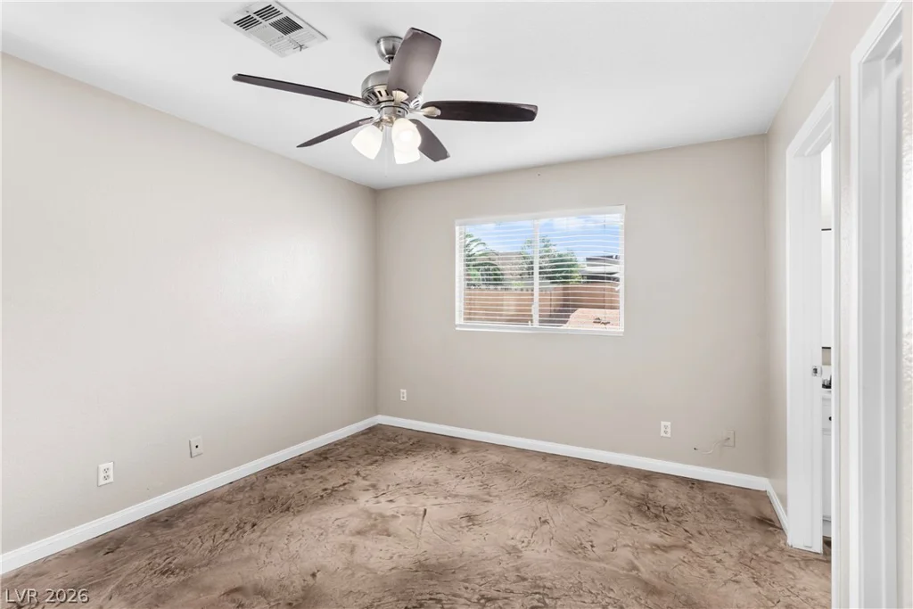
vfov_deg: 70.5
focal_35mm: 17
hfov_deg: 93.3
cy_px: 304
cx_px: 456
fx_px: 431
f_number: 8
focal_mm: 17
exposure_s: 1/25
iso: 400
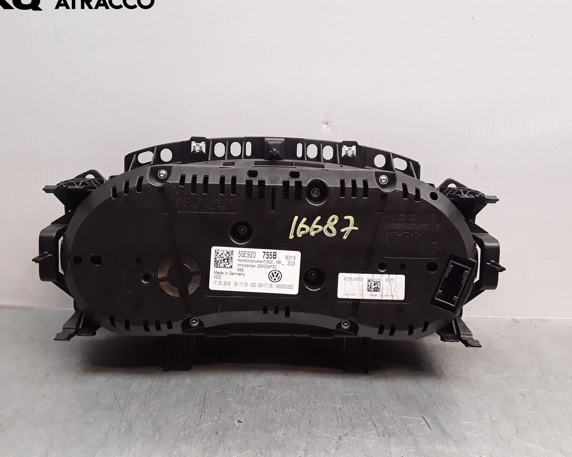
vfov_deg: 48.5
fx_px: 508
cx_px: 280
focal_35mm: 30
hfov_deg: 58.8
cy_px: 226
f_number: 1.9
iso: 100
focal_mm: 2.91
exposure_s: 1/100
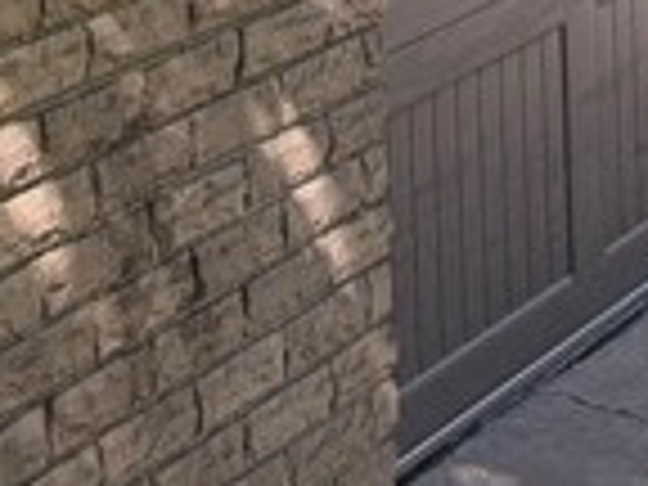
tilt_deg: +1.8
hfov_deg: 10.6
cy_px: -904
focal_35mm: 171
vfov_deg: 7.7
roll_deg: +0.0
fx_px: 3201
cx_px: -657
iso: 100
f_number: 1.78
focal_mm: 6.76
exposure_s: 1/393
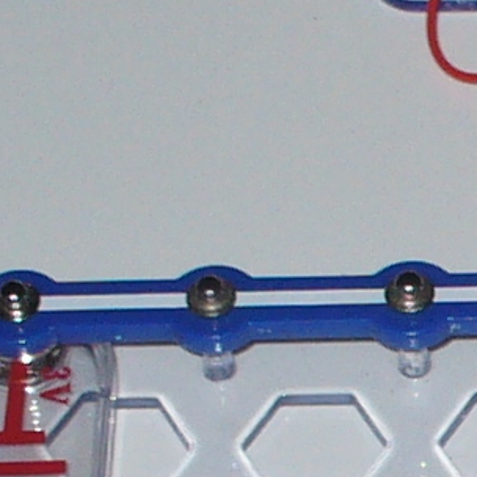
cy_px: 650
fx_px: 4287
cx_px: 1111
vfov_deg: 6.3
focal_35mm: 275
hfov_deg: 6.1
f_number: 2.8
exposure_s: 1/30
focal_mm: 6.1
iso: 100
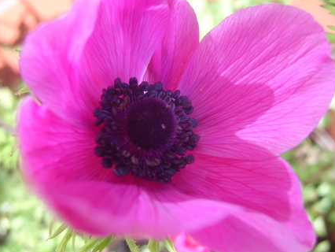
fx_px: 310
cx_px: 164
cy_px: 123
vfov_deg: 44.2
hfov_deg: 56.8
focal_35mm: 32
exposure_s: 1/92
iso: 50
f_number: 4
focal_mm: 8.13
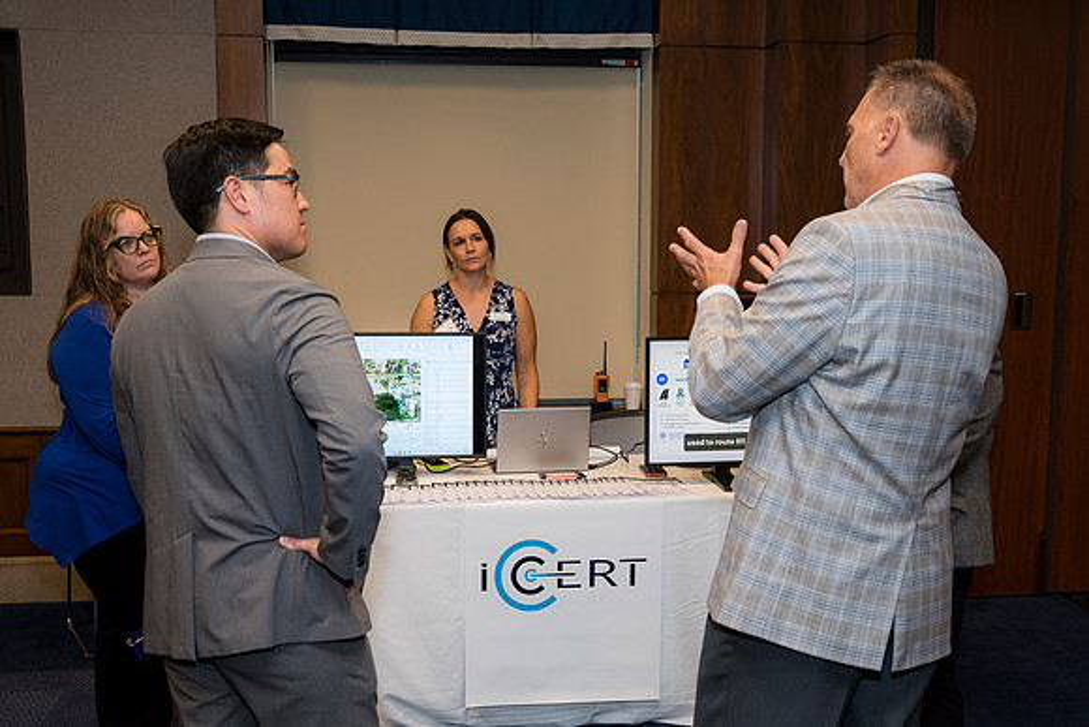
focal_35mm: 38
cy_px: 364
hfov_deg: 50.7
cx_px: 544
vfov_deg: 35.1
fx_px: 1150
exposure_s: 1/125
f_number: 5
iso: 800
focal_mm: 38
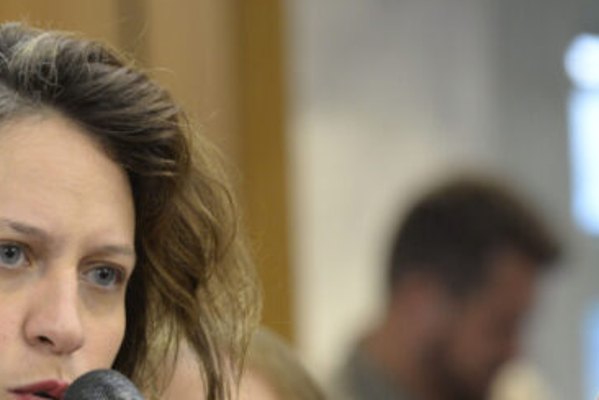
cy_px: 367
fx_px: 6206
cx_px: 52
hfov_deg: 5.5
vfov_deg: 3.7
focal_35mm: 373
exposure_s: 1/100
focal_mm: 175
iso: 1600
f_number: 4.5
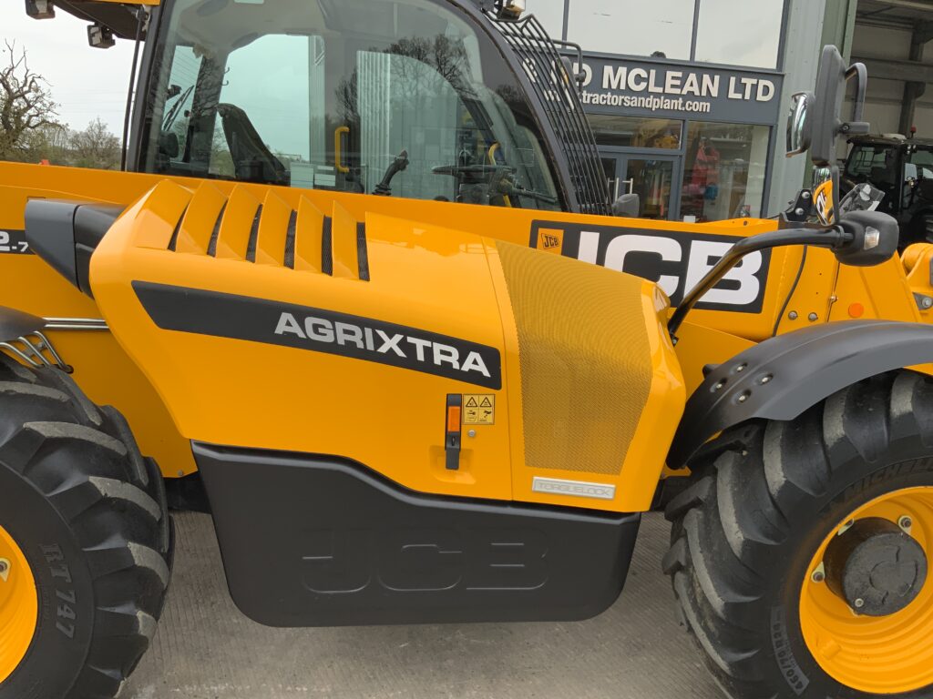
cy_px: 350
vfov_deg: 48.2
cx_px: 466
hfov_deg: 61.7
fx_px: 782
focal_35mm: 29
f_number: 1.8
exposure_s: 1/524
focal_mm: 3
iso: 16
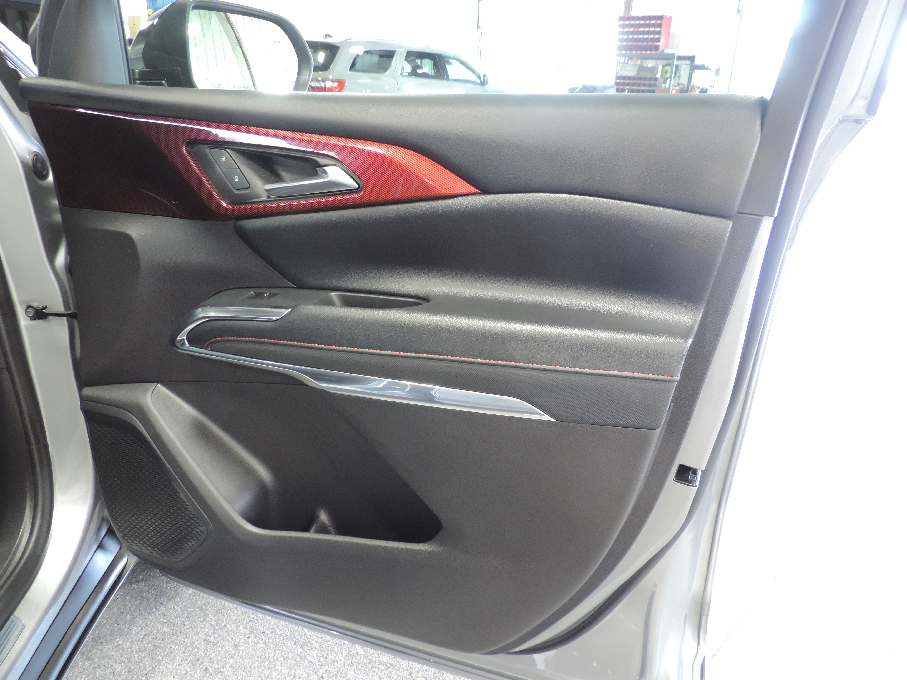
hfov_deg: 71.6
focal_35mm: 24
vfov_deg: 56.8
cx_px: 454
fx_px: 629
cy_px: 340
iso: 400
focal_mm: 4.3
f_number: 3
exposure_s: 1/10
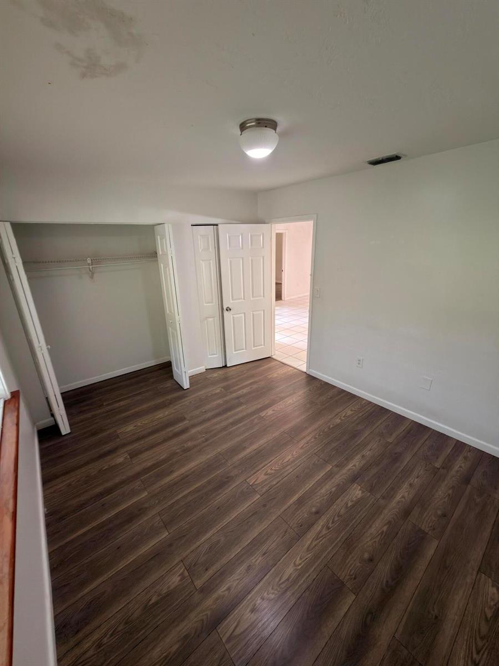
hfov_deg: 85.7
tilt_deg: -18.0
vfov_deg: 102.1
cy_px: 333
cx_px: 250
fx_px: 269
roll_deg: +1.6
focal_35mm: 14
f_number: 2.2
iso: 100
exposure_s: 1/30
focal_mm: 2.22
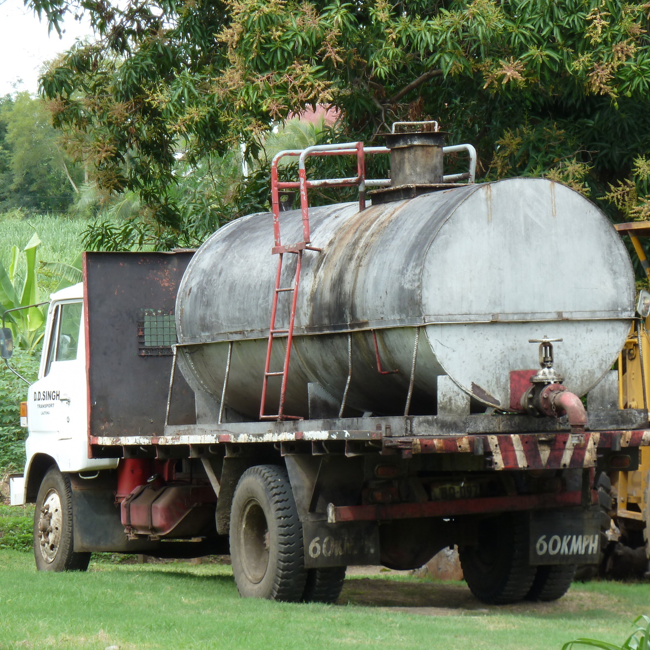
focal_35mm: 200
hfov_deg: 8.7
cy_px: 325
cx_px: 318
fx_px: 4249
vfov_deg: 8.7
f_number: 4.5
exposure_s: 1/100
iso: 80
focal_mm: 27.8
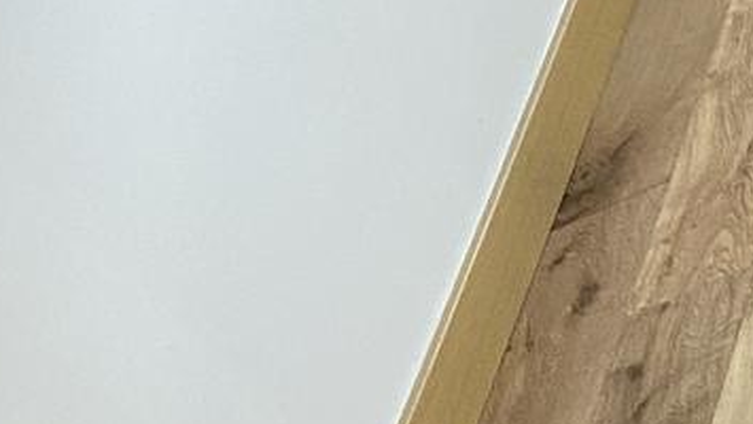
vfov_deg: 7.7
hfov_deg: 12.6
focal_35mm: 153
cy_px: 759
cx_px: 1428
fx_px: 3056
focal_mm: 4.25
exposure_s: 1/50
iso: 125
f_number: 1.8
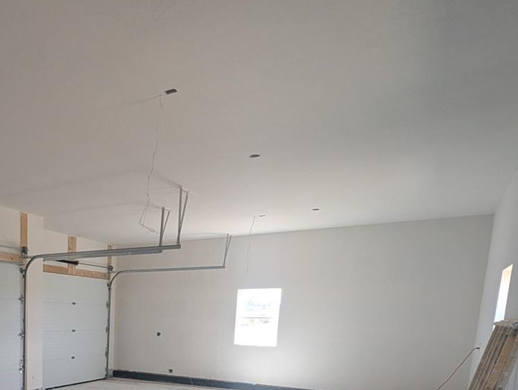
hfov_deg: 57.4
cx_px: 85
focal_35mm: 28
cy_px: 391
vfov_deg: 42.8
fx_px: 420
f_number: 2.2
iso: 48
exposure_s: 1/99.1
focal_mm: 1.95
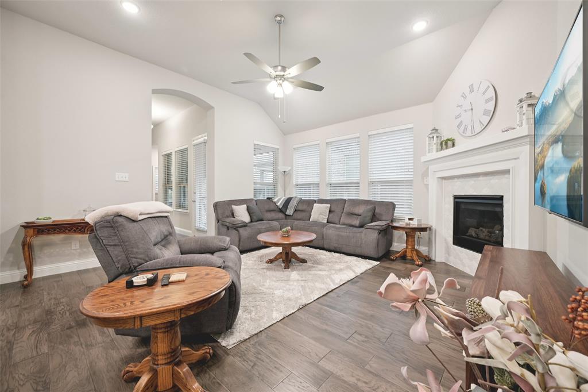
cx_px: 294
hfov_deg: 104.3
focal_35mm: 14
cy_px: 196
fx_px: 229
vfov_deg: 81.2
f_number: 9
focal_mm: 14
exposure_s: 1/3.33
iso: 250
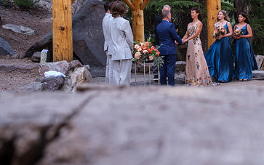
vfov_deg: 22.5
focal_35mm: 57
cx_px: 184
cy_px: 37
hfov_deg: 35.2
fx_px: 410
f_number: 3.2
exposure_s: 1/45
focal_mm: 23
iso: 160
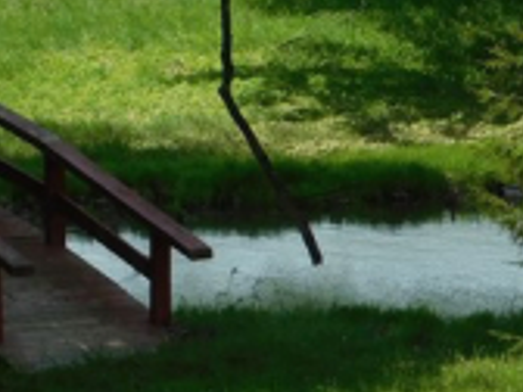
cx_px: 160
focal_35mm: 675
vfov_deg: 2.2
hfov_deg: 2.9
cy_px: 277
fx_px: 10198
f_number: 5.3
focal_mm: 30.1
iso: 125
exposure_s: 1/400
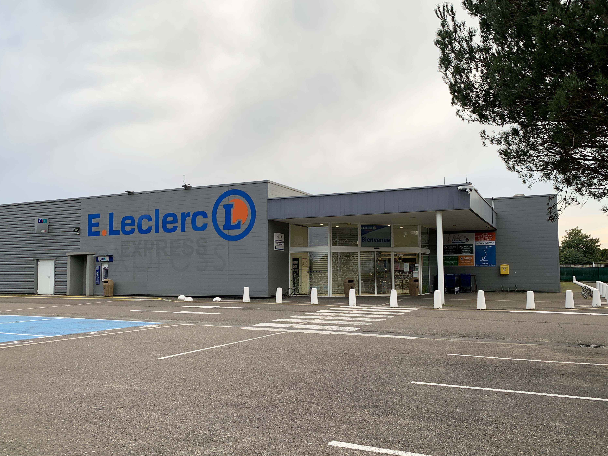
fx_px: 492
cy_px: 240
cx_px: 313
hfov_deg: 63.4
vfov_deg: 49.7
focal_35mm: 28
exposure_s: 1/202
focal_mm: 4.25
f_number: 1.8
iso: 25
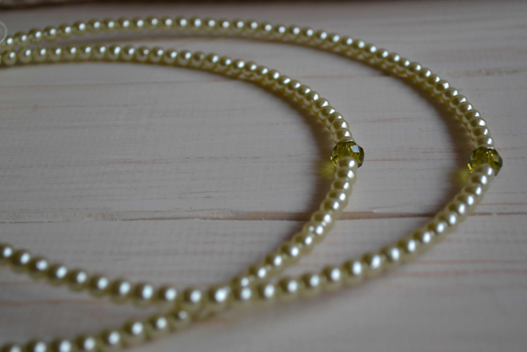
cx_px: 264
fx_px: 922
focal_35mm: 63
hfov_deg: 31.9
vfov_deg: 21.6
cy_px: 176
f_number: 5.3
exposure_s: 1/80
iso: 400
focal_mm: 42
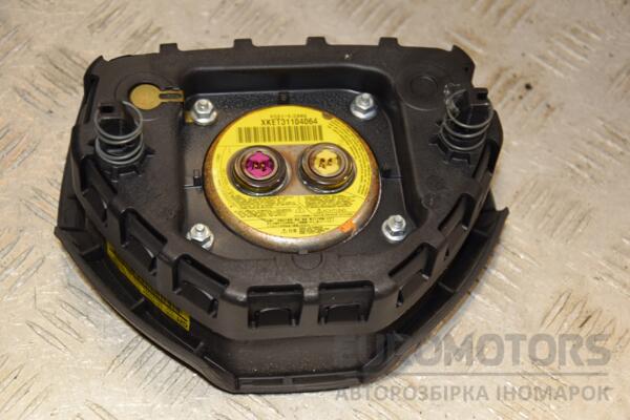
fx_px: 1365
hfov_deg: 26.0
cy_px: 210
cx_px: 315
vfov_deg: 17.5
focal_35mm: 78
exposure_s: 1/200
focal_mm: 52
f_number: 5.6
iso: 800
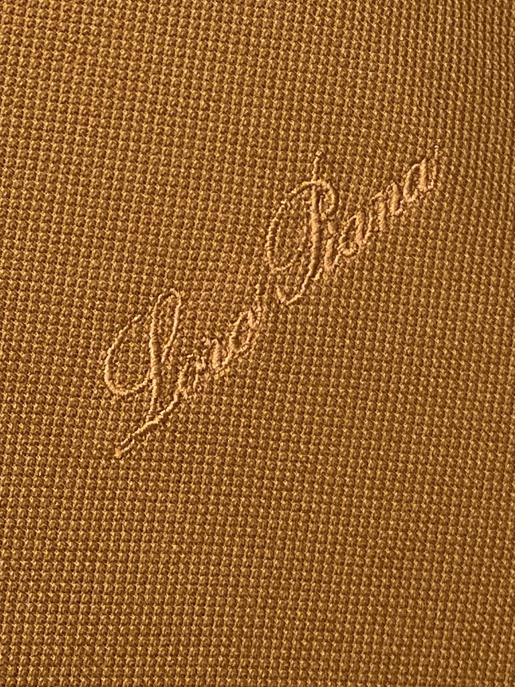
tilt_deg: -10.7
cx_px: 258
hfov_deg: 53.1
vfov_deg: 67.3
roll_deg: +34.7
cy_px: 344
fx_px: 516
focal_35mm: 26
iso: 125
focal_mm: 4.25
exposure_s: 1/111
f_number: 1.8
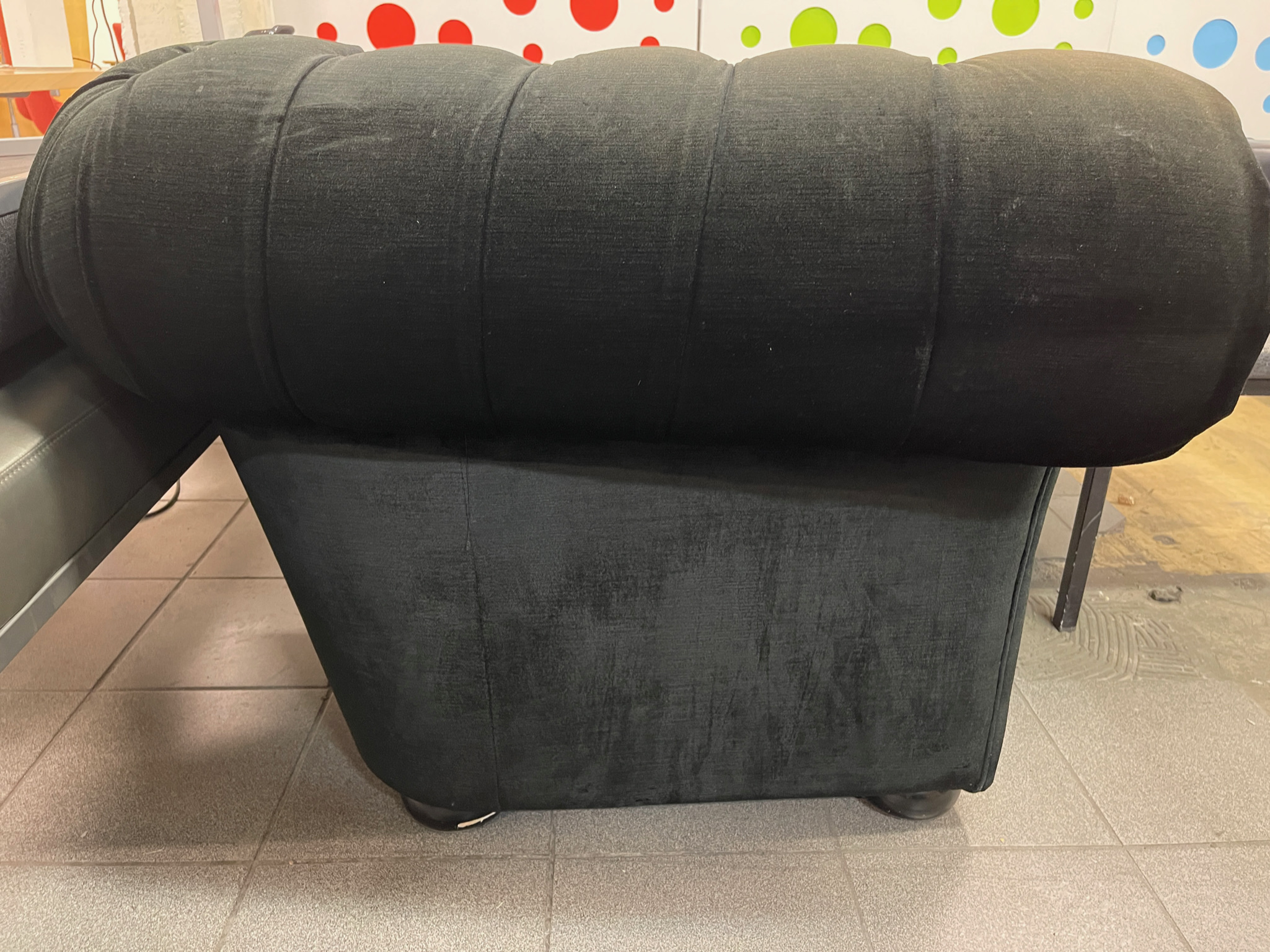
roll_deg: -0.8
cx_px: 635
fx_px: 954
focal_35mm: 26
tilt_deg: -24.0
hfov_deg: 67.3
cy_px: 476
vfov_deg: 53.0
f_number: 1.6
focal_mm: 5.1
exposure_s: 1/25
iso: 640
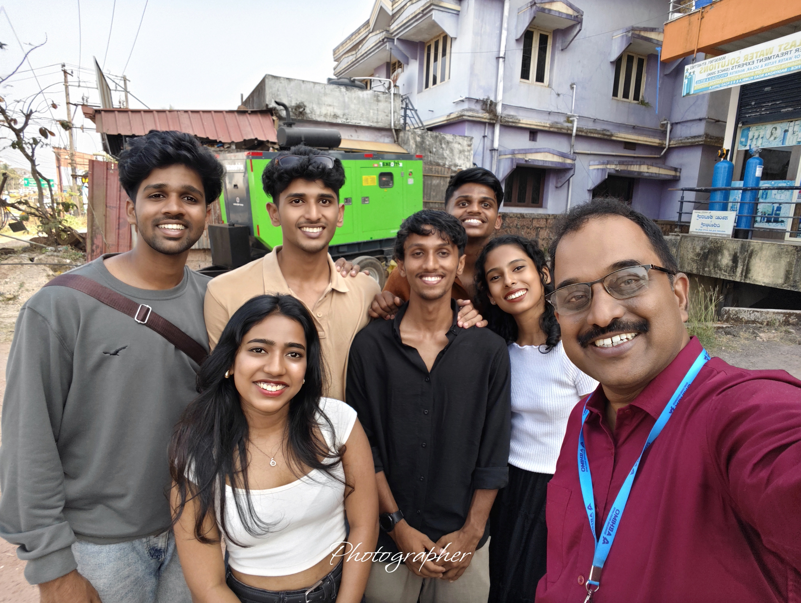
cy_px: 302
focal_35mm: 20
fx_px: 463
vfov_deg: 66.1
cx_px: 400
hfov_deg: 81.7
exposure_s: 1/101
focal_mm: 3.09
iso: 50
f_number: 16
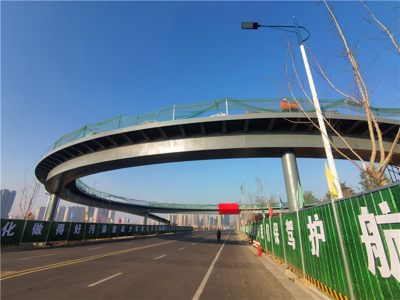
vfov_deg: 74.7
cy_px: 150
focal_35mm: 17
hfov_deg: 91.0
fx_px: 196
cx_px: 200
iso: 50
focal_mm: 2.26
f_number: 2.2
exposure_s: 1/1149
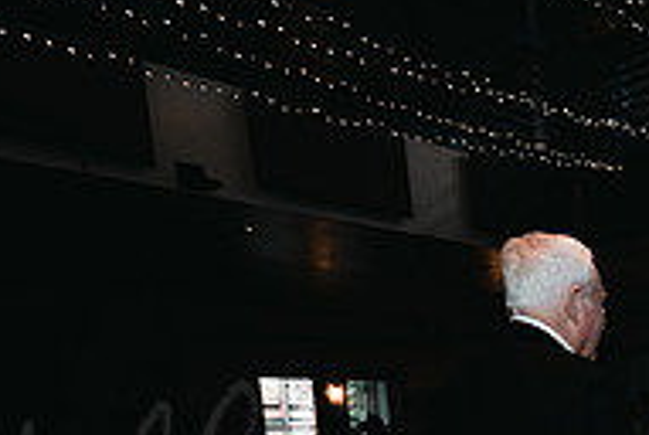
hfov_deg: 35.4
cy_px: 545
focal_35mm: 47
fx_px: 849
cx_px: 726
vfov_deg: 25.3
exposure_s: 1/100
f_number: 4.5
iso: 1000
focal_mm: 14.5
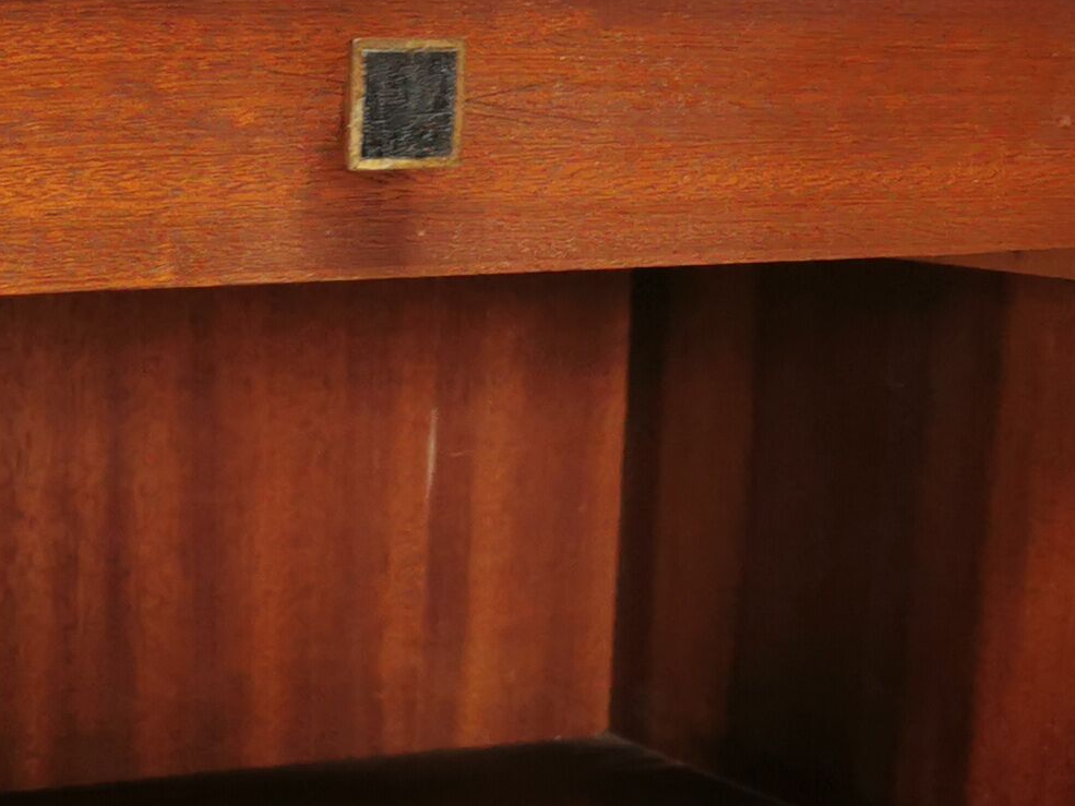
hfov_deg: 19.0
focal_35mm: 100
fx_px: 3106
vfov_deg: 14.4
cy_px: 929
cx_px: -24
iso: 100
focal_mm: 5.58
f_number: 1.8
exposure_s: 1/100
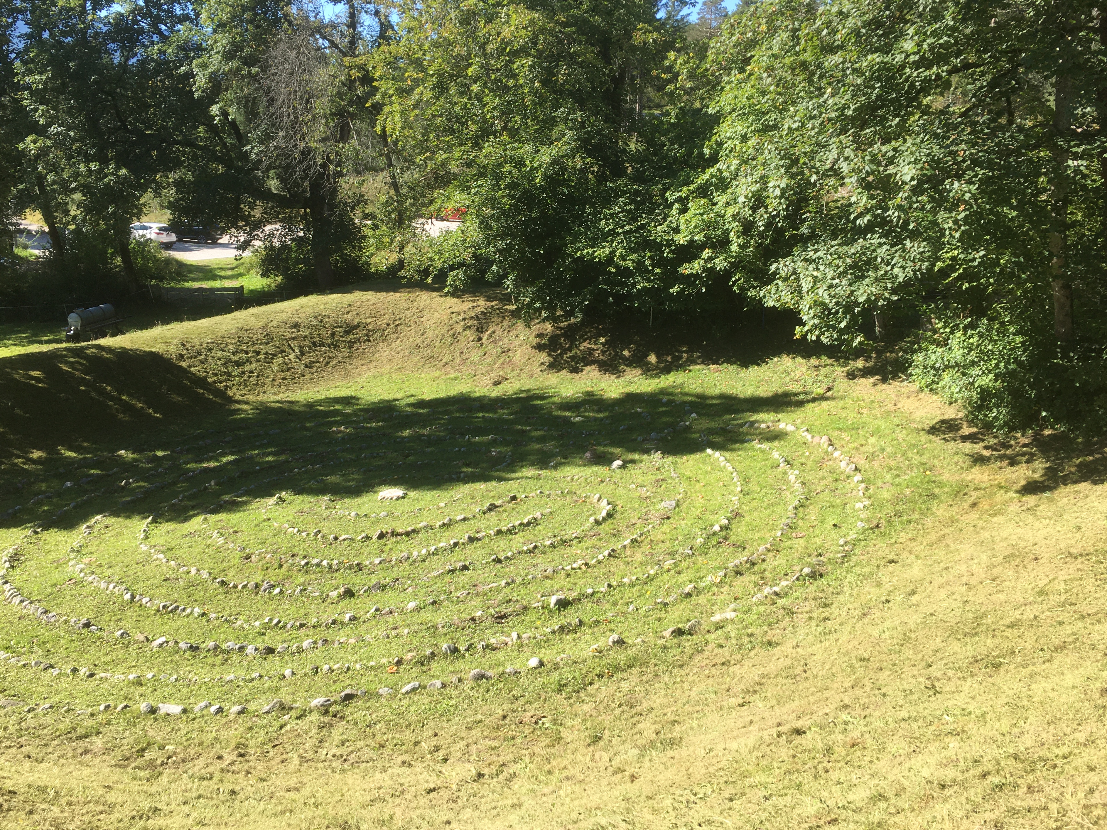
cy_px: 402
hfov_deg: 58.3
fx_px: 991
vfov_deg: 45.4
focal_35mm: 31
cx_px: 543
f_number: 2.2
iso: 25
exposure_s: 1/469
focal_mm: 4.15
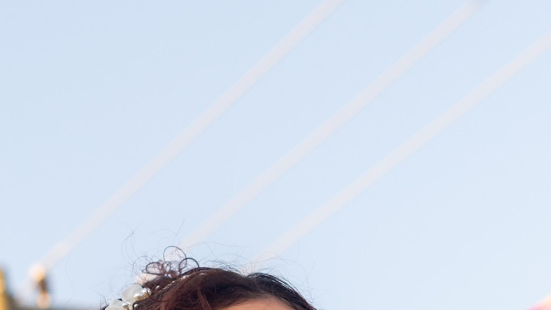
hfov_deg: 15.4
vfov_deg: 8.4
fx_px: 2031
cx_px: 337
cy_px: 539
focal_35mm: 139
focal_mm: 50
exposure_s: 1/640
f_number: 3.2
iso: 320
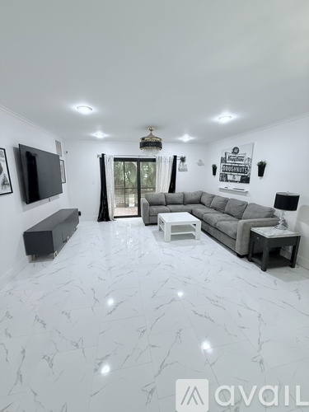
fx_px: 167
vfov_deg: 102.1
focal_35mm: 14
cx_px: 154
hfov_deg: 85.7
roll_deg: -0.5
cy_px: 206
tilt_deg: -11.4
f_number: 2.2
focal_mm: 2.22
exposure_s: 1/120
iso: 250
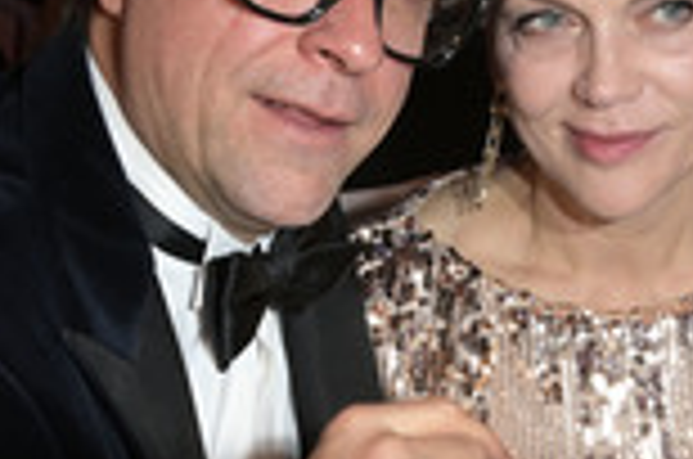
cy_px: 315
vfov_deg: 16.0
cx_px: 506
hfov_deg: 23.8
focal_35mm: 85
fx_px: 1633
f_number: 5.6
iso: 1000
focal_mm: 29
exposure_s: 1/80
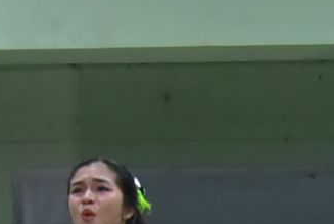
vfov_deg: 3.9
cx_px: 870
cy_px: 779
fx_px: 3121
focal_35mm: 336
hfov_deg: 5.8
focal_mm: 44
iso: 3200
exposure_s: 1/200
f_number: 5.6
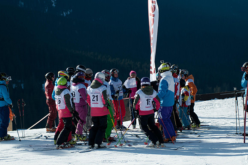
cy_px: 82
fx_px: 826
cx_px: 124
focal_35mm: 120
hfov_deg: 17.1
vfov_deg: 11.4
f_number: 3.2
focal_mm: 80
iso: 200
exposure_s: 1/1250
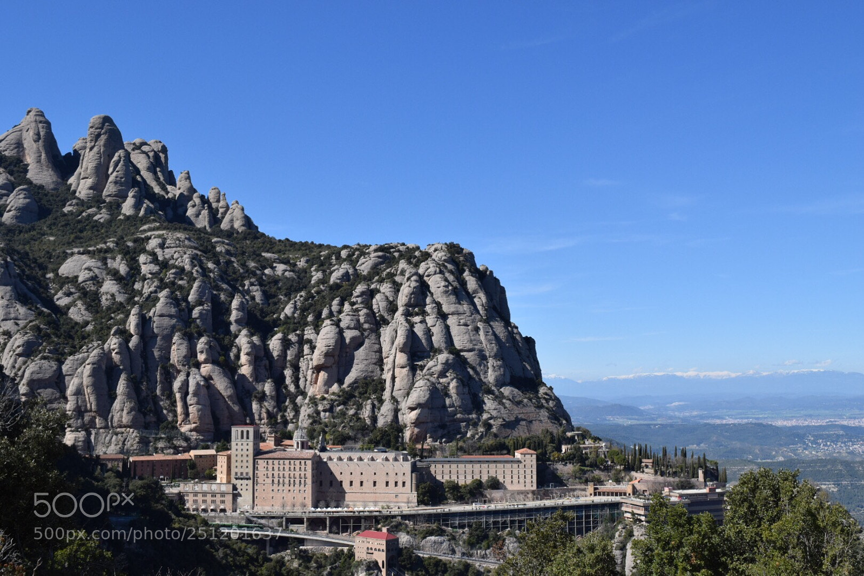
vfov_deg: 34.2
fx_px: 936
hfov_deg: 49.5
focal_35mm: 39
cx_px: 432
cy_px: 288
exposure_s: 1/640
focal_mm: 26
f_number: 10
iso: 200
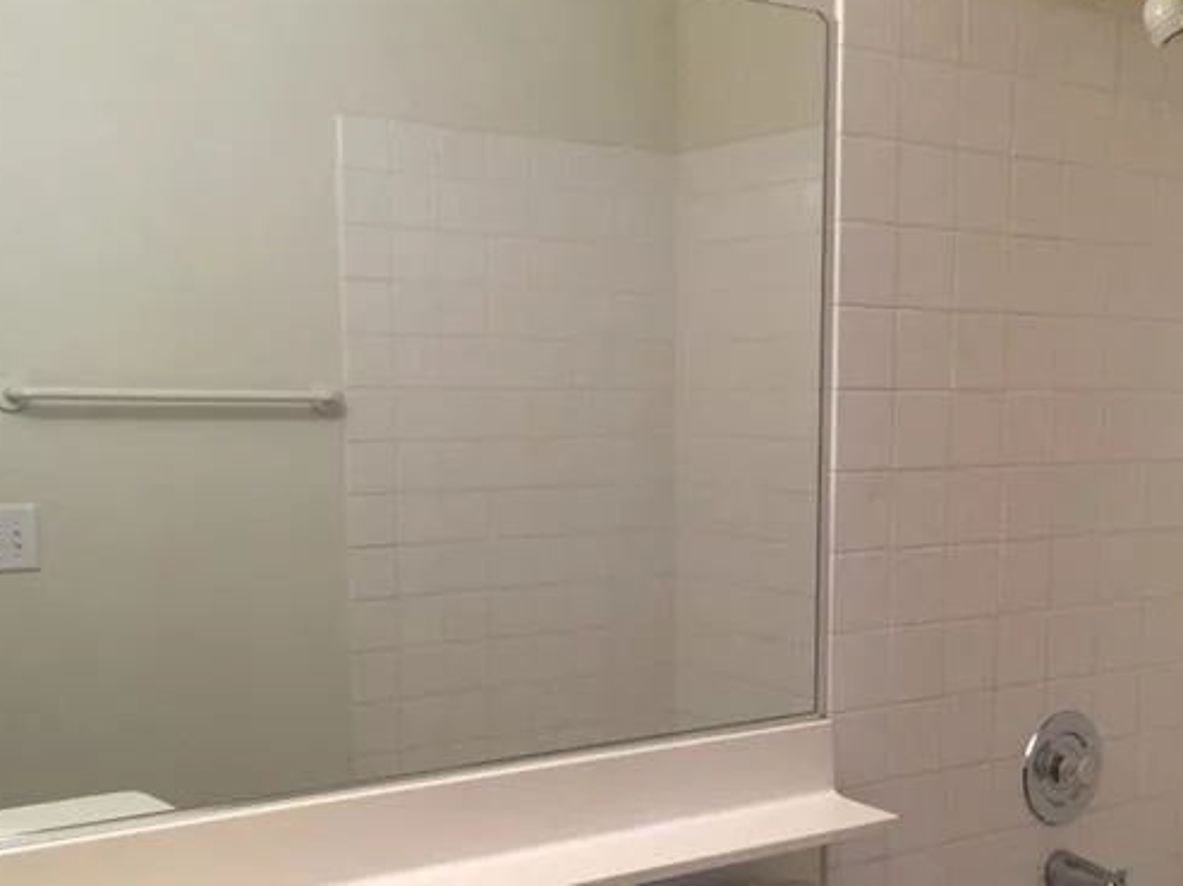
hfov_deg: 40.1
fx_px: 1605
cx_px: 750
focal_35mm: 47
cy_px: 608
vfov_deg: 30.6
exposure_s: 1/40
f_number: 2.2
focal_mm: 4.15
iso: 32
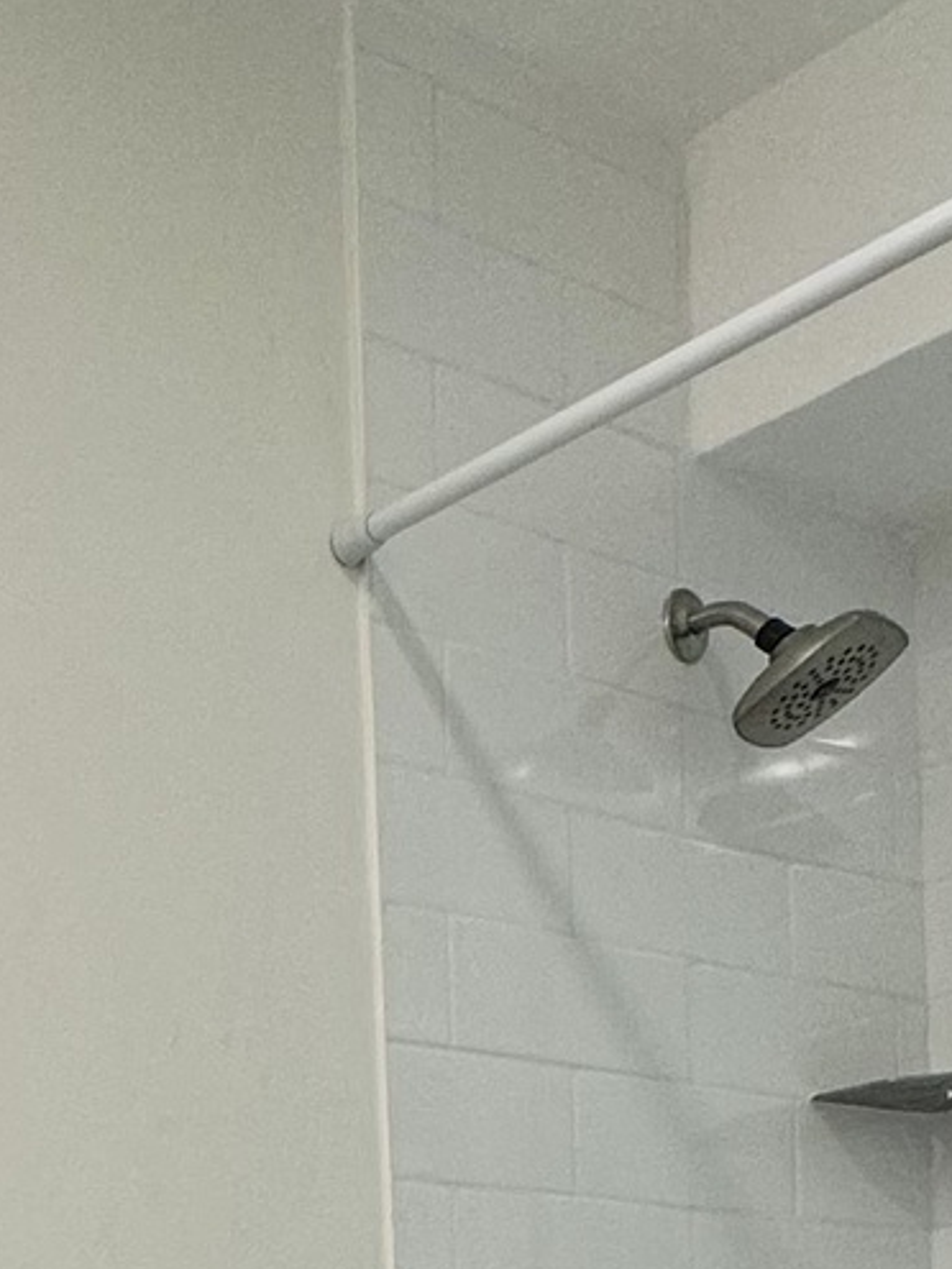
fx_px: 2383
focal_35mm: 65
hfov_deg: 20.0
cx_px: -407
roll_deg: +3.0
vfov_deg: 24.8
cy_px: 1755
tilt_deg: -2.9
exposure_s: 1/120
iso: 100
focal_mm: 2.22
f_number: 2.2
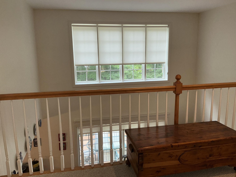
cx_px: 118
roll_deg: +1.3
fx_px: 191
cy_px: 88
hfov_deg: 63.4
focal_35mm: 28
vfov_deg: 49.7
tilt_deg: -11.1
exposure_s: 1/85
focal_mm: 3
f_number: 1.8
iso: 16
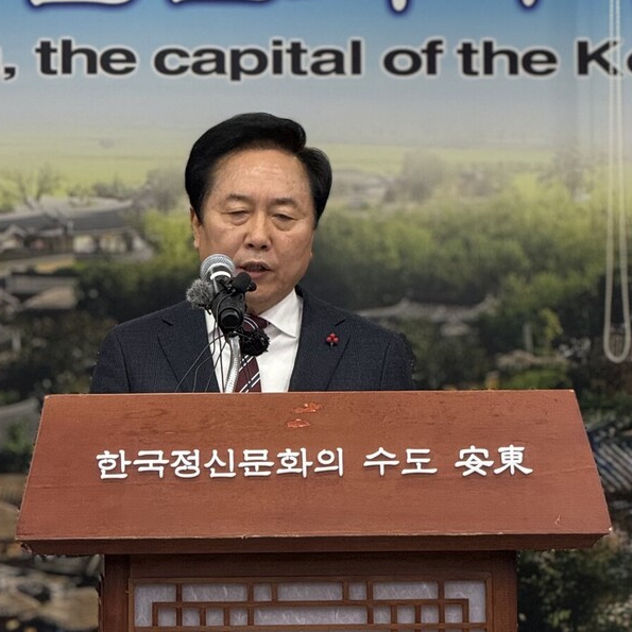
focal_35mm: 226
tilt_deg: +4.9
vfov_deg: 7.7
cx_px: 271
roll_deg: -0.1
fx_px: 4668
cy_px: 131
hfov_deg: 7.7
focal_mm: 15.66
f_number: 2.8
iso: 250
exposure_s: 1/120
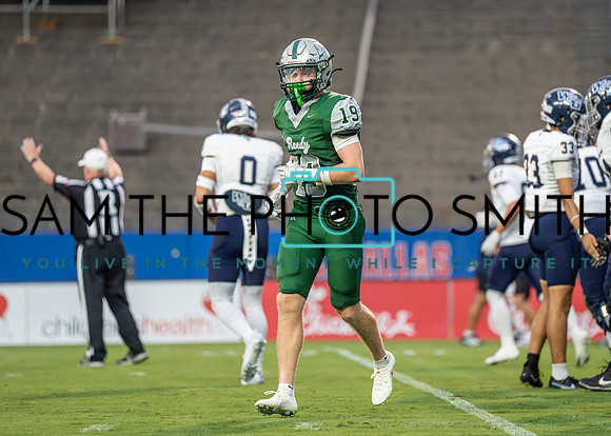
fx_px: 4403
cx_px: 347
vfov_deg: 5.7
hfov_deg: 7.9
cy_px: 190
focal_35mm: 254
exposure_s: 1/1250
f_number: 2.8
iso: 1600
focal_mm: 200
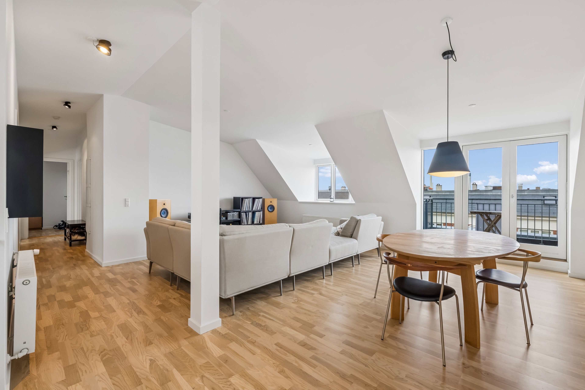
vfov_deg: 73.7
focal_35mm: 16
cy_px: 195
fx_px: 260
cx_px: 292
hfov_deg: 96.7
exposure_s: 1/10
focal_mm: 16
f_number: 11
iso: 125
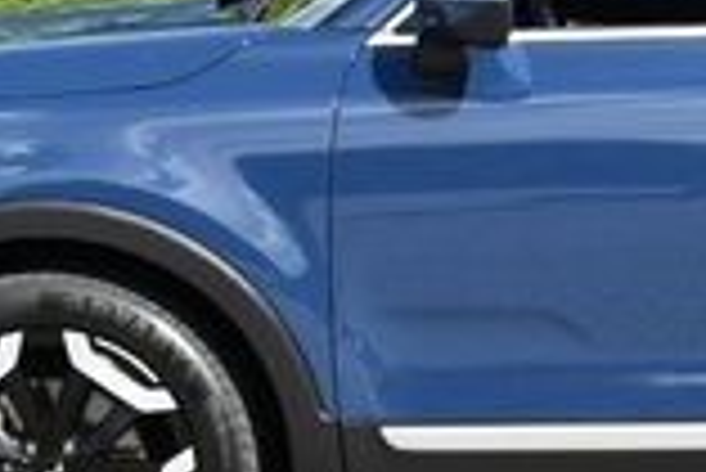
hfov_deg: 10.3
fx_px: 3847
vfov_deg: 7.0
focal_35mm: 196
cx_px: 854
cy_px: -45
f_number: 8
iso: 180
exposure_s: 1/250
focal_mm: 24
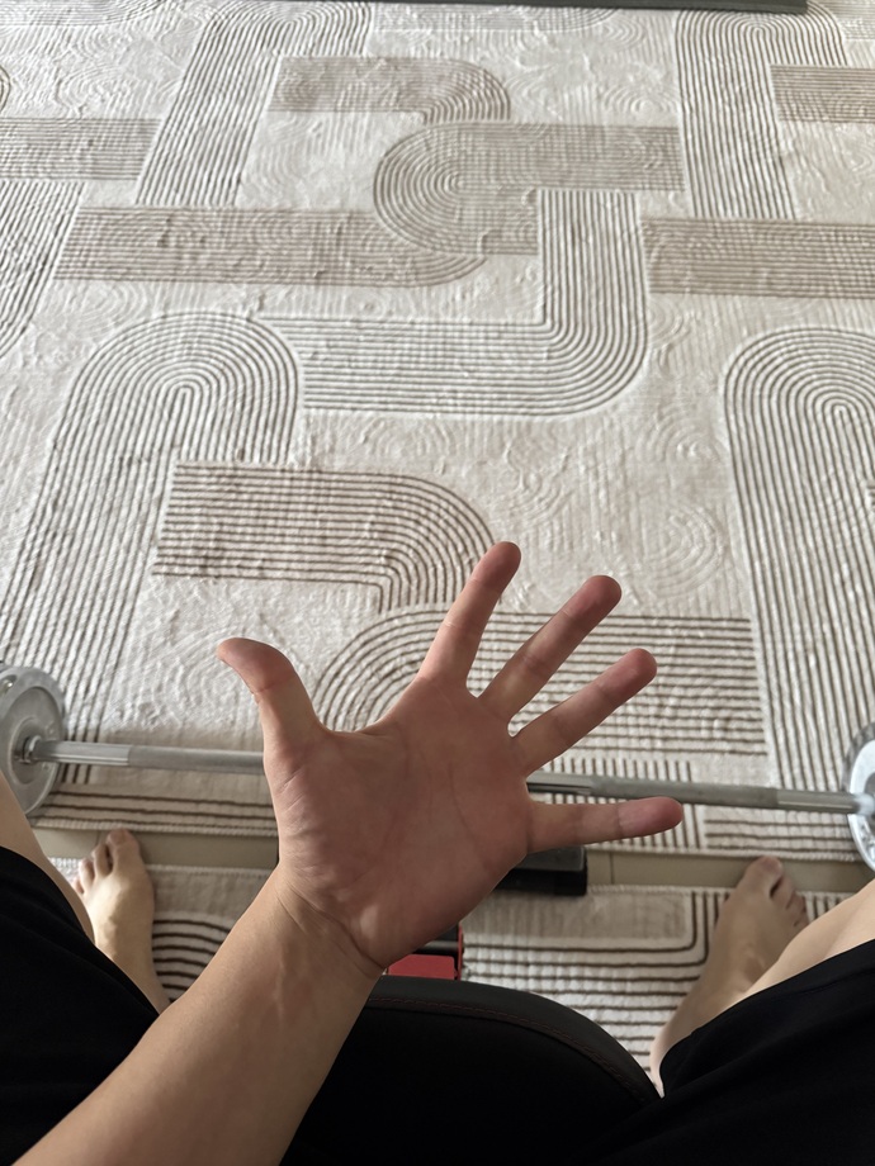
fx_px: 809
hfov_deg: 56.8
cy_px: 583
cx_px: 438
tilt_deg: -60.1
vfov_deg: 71.6
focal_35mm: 24
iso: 800
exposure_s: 1/51
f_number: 1.78
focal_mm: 6.76
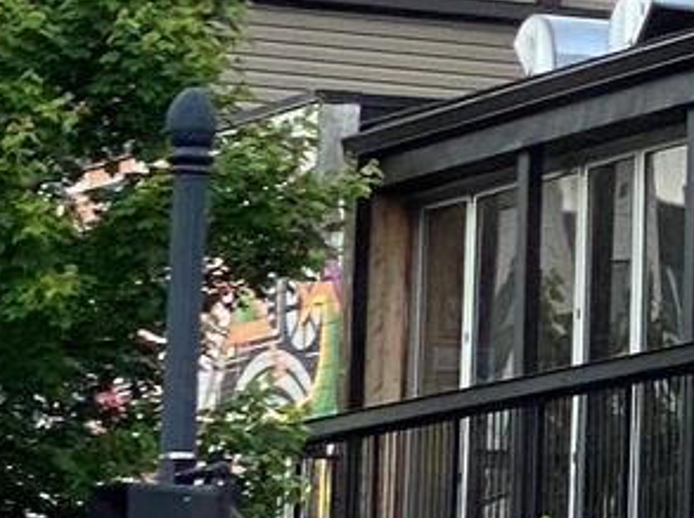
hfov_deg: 5.2
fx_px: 7289
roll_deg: -0.7
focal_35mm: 364
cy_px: 170
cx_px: 1935
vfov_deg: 4.1
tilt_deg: +6.8
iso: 20
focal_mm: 6
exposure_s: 1/695
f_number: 2
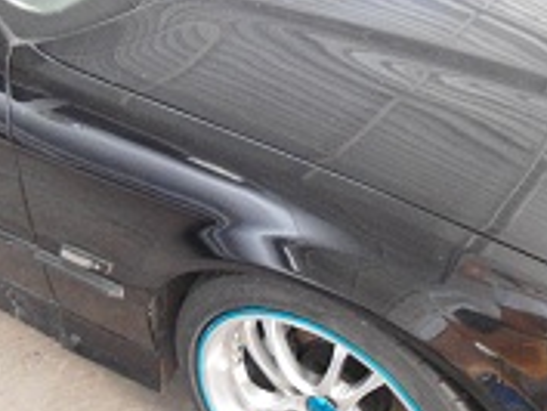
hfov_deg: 33.7
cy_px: 108
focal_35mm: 57
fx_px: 901
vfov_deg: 25.4
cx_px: 224
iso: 400
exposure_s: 1/30
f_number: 2.8
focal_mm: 4.7
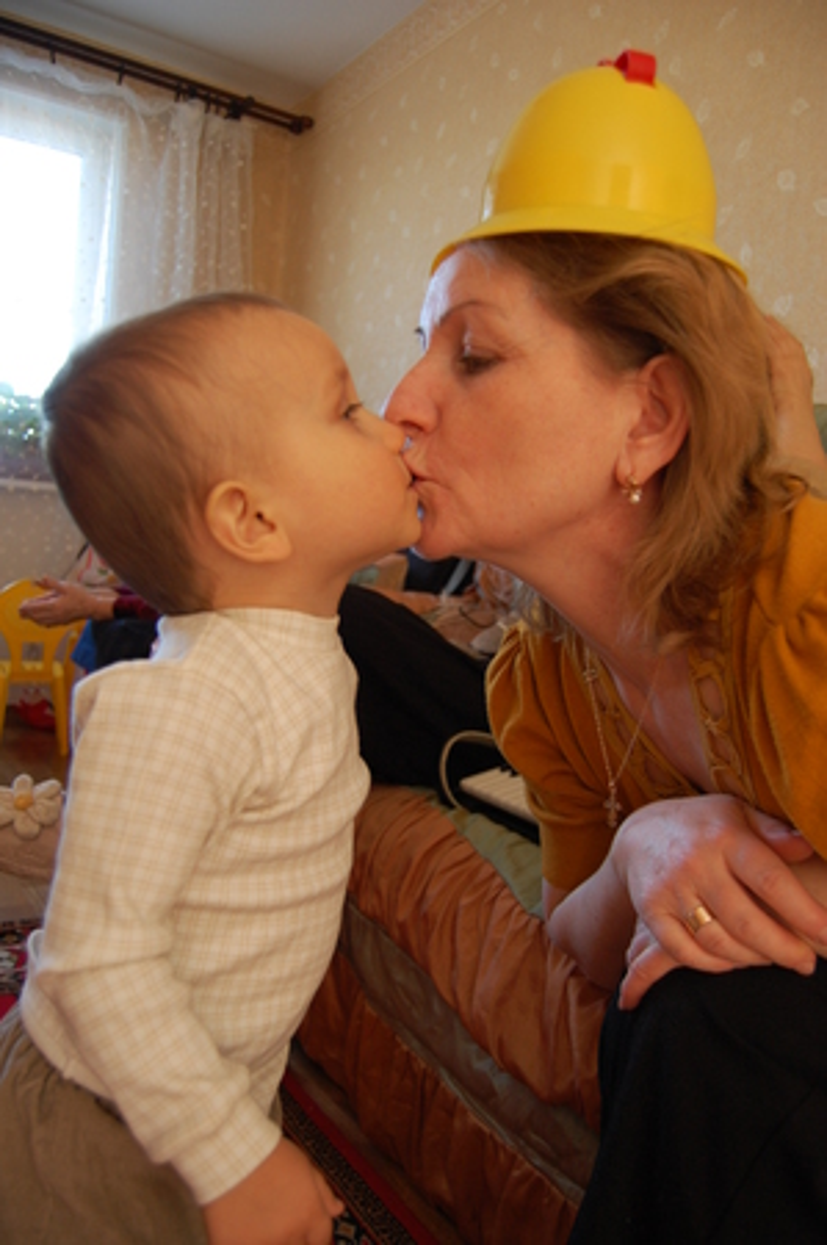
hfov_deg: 47.8
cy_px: 622
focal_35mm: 27
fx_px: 932
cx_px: 414
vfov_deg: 67.4
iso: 400
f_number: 4
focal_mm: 18
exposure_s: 1/60
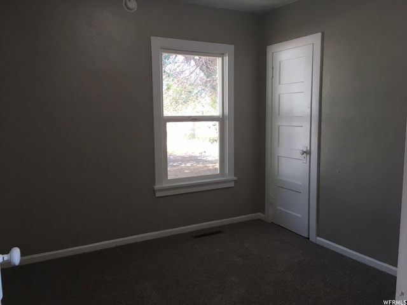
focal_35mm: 29
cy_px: 152
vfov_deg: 48.2
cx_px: 204
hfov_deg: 61.7
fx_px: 341
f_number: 2.2
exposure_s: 1/30
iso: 25
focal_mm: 4.15
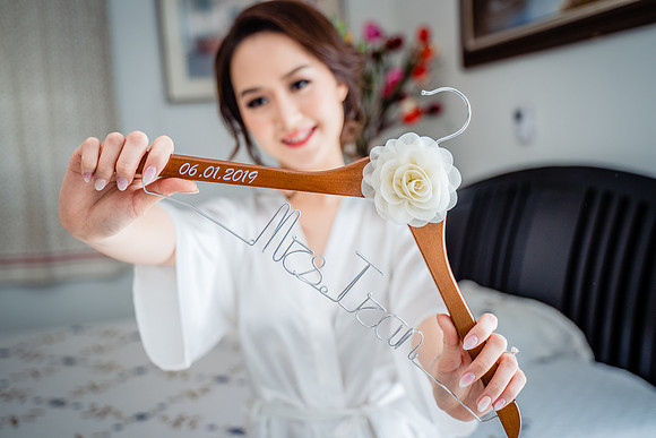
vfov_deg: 32.6
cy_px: 219
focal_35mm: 41
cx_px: 328
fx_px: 747
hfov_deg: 47.4
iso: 250
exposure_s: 1/160
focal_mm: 41
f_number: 2.8
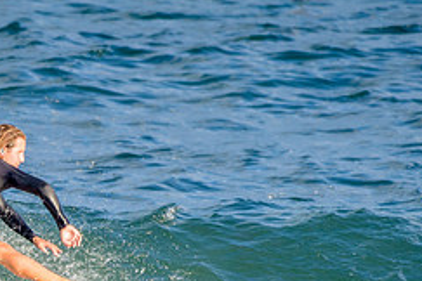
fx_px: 17101
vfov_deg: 0.9
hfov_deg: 1.4
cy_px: 289
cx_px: 22
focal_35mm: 1459
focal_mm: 500
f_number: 5.6
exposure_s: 1/1250
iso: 320
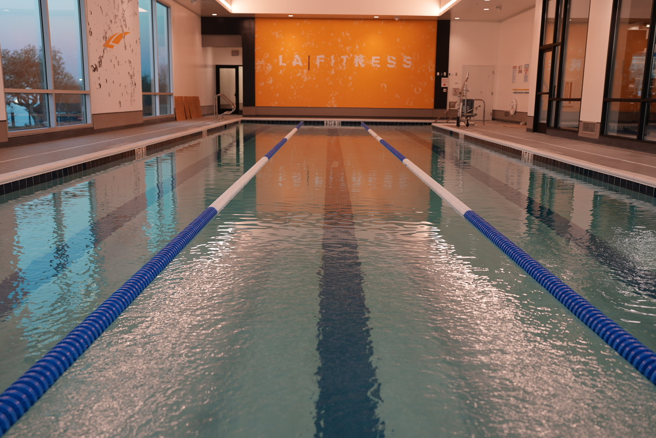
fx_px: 638
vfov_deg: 37.9
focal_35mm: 35
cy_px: 219
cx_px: 328
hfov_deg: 54.4
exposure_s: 1/80
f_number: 2.8
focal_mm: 35
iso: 250
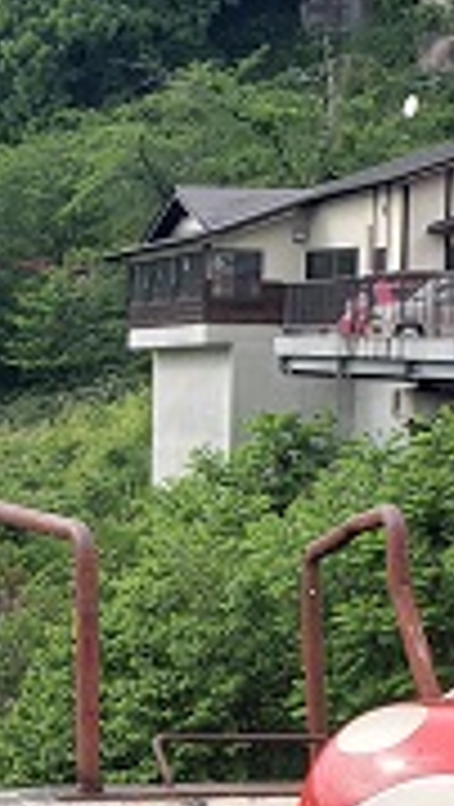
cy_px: 556
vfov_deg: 16.6
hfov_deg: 9.3
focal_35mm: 129
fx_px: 2754
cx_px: -128
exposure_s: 1/775
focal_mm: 4.3
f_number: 2.4
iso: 50
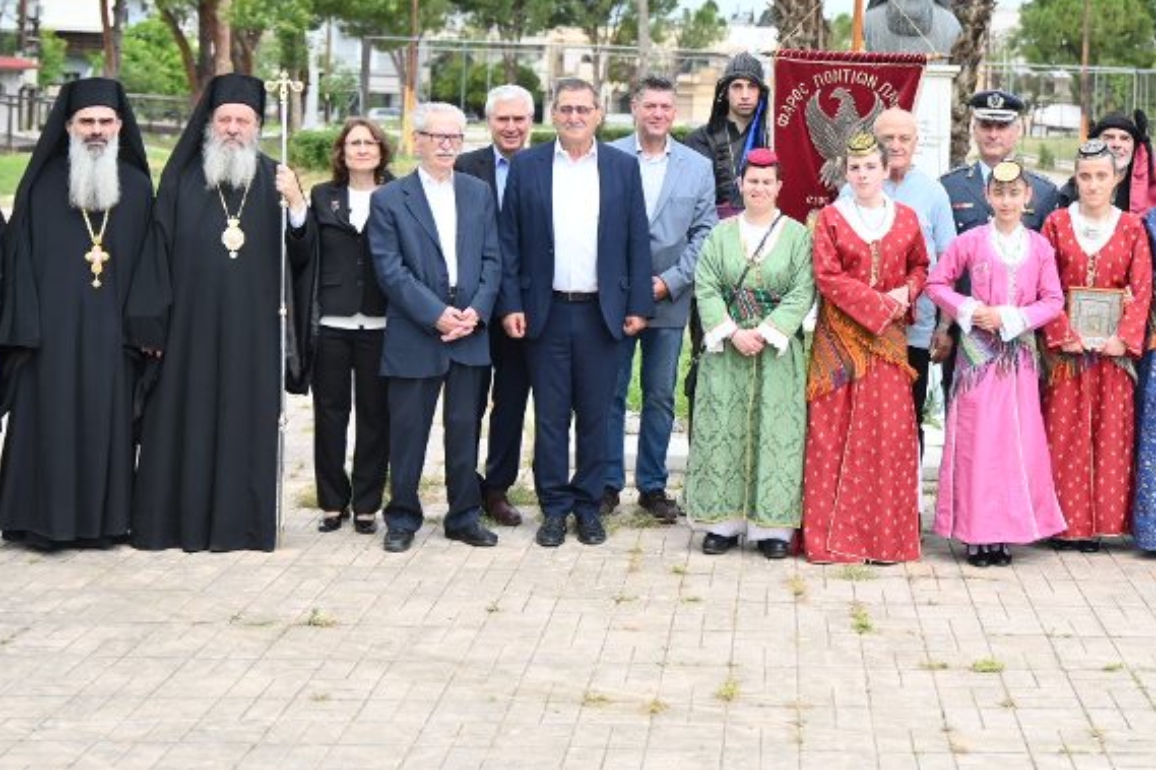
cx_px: 845
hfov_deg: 31.4
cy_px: 88
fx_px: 2022
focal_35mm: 63
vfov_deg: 21.1
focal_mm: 35
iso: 125
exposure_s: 1/1000
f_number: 2.8
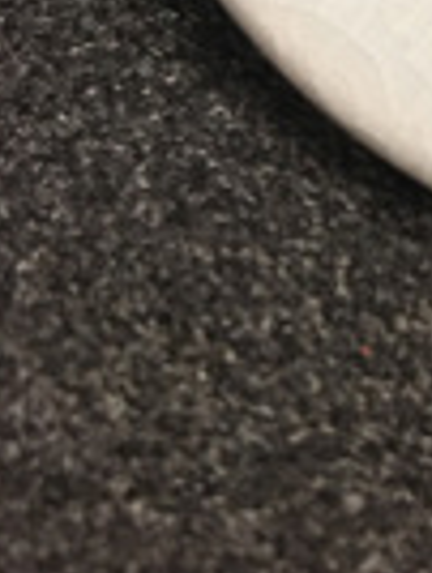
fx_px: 1791
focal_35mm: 108
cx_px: 772
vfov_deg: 15.5
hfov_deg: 12.6
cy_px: -479
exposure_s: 1/10
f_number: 2.2
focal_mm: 4.15
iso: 80
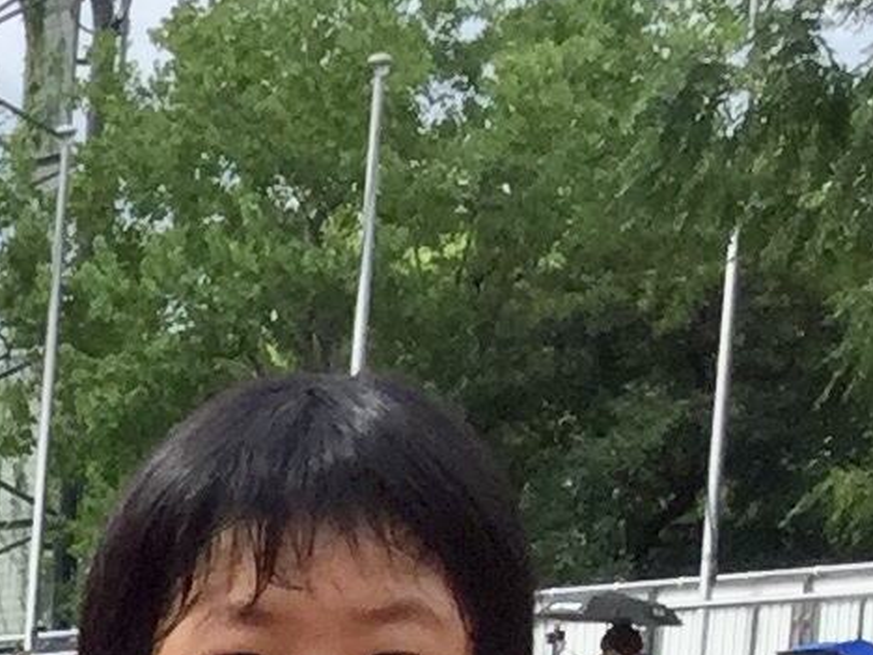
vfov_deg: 6.3
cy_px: 1918
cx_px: -1416
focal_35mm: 216
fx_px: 5447
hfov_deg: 8.2
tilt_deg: -9.1
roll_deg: -1.3
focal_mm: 3.3
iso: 25
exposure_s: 1/981
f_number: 2.4
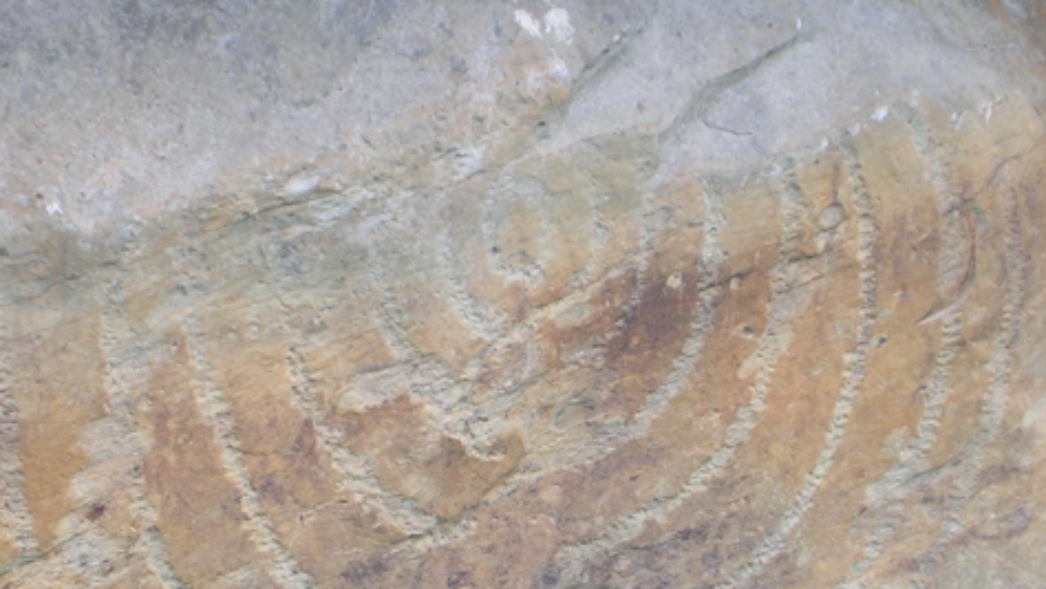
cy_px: 432
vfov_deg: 7.2
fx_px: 4689
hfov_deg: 12.7
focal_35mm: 169
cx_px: 514
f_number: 4.9
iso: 50
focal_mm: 17.4
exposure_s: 1/54.8
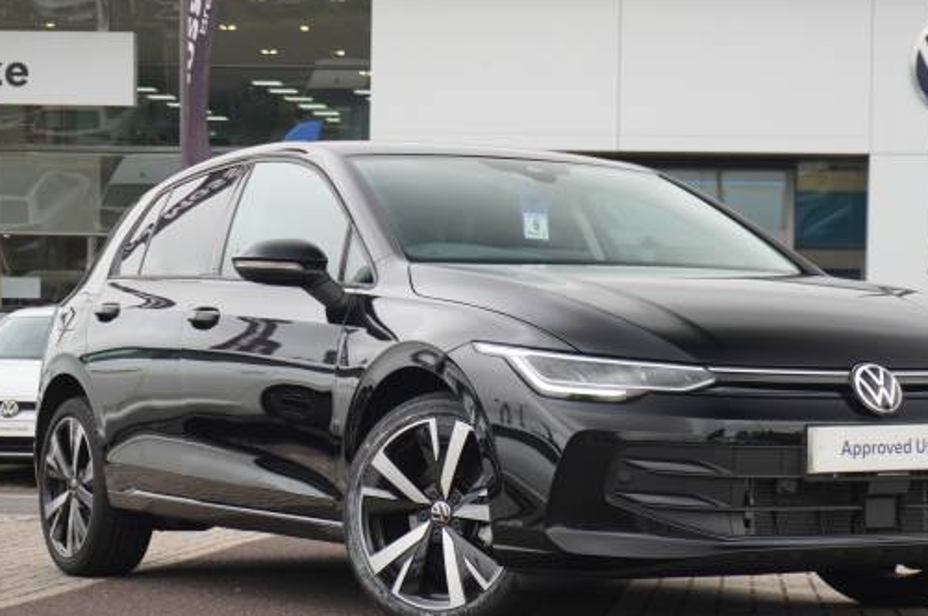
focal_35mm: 92
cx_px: 537
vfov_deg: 14.8
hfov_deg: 22.1
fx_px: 2369
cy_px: 337
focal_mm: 48
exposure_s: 1/80
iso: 125
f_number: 5.6
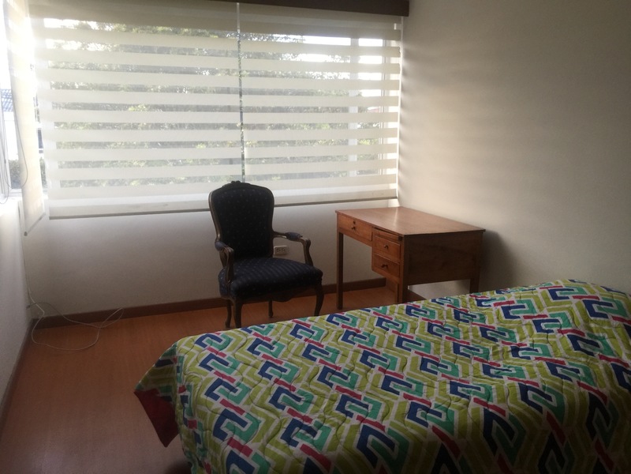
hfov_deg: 61.7
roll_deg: -1.6
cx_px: 316
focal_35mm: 29
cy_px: 237
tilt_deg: -10.6
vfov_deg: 48.2
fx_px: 529
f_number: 2.2
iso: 50
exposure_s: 1/30
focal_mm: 4.15
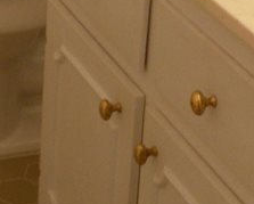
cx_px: 55
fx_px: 1137
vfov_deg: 9.3
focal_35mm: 151
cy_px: -254
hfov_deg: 12.7
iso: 106
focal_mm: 4.7
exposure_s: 1/60
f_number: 2.8
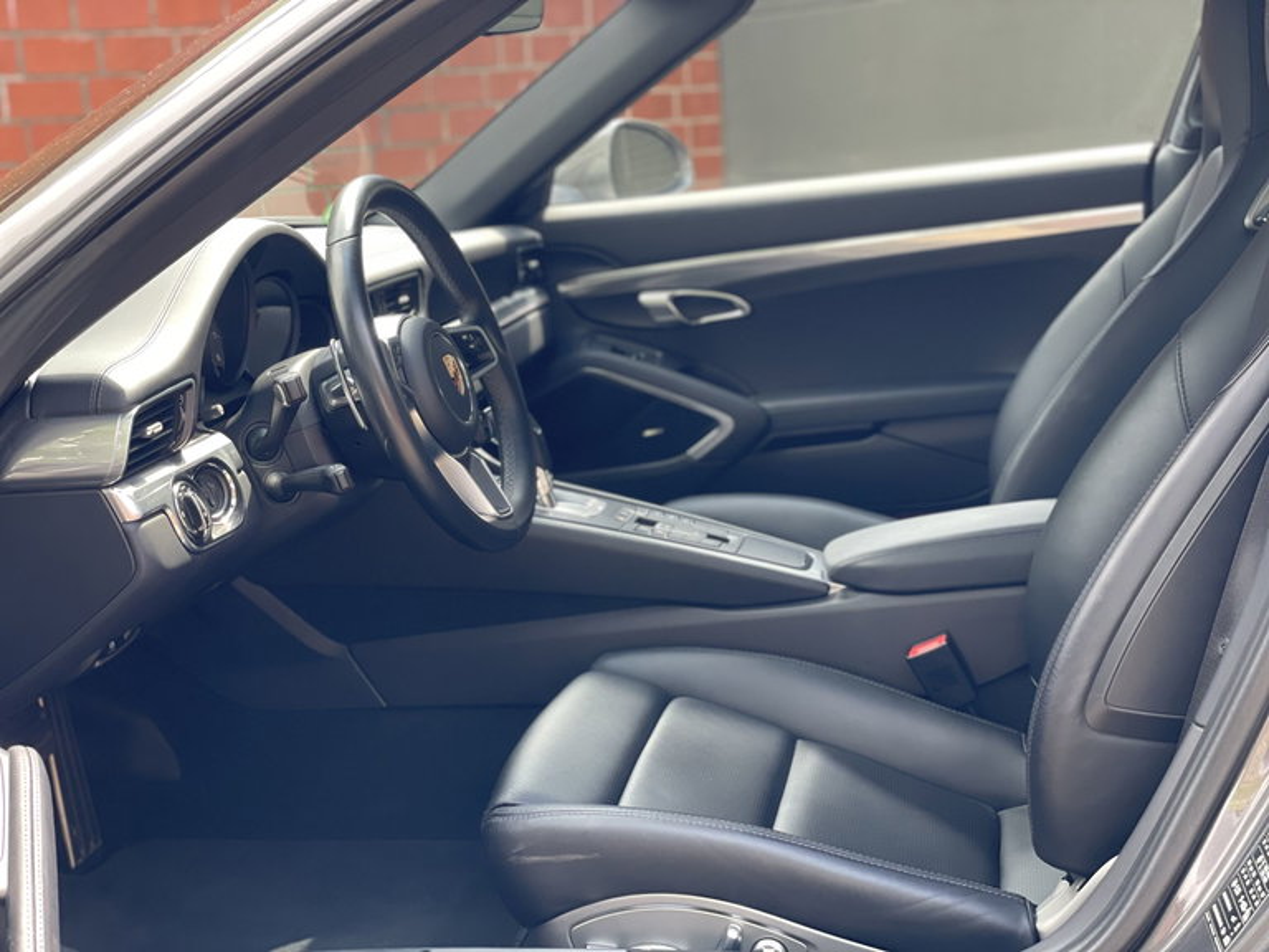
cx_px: 634
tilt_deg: -9.9
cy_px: 476
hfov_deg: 36.8
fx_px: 1906
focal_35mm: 52
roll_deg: +4.1
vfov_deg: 28.0
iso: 80
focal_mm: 6
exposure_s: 1/122
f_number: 2
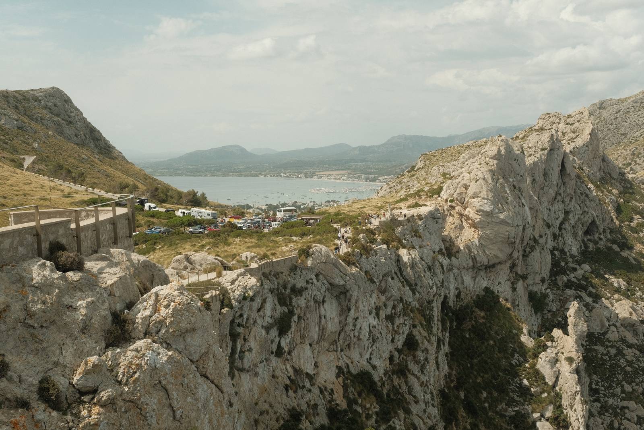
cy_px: 215
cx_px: 322
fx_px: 626
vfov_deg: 37.9
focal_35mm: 35
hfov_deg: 54.4
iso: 640
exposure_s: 1/550
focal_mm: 23.5
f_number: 11
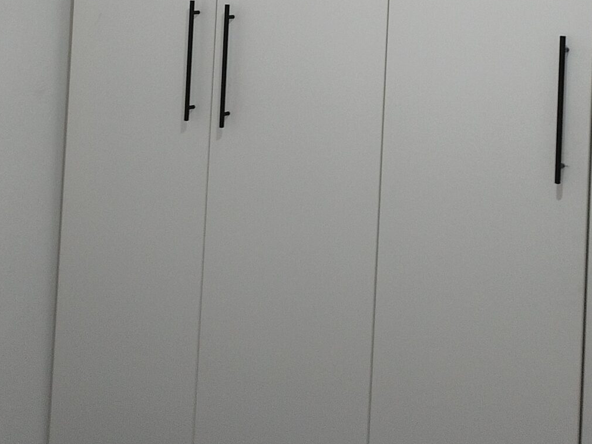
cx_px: 305
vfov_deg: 20.8
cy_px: -83
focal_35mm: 66
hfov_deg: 29.4
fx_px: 1129
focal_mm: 4.25
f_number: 1.8
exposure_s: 1/25
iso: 221
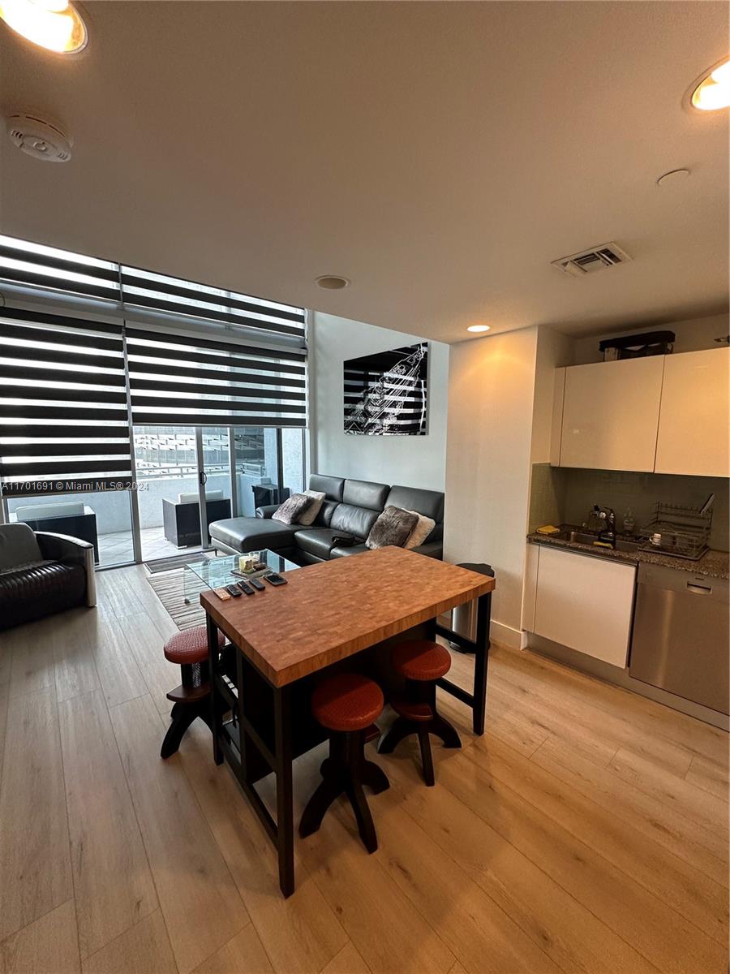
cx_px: 365
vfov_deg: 102.1
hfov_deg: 85.7
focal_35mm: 14
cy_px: 487
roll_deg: -0.6
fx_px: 394
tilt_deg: -7.8
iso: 200
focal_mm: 2.22
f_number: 2.2
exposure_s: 1/120
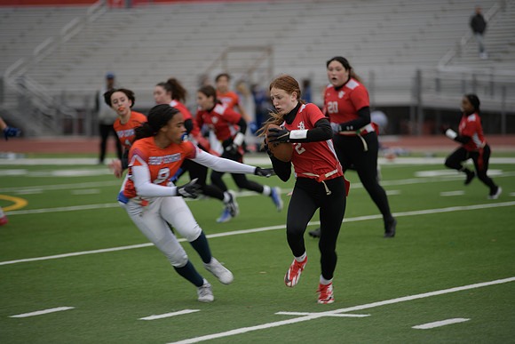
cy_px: 172
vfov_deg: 7.6
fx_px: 2575
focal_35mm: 180
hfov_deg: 11.4
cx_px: 258
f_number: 2.8
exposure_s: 1/200
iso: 110
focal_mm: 180
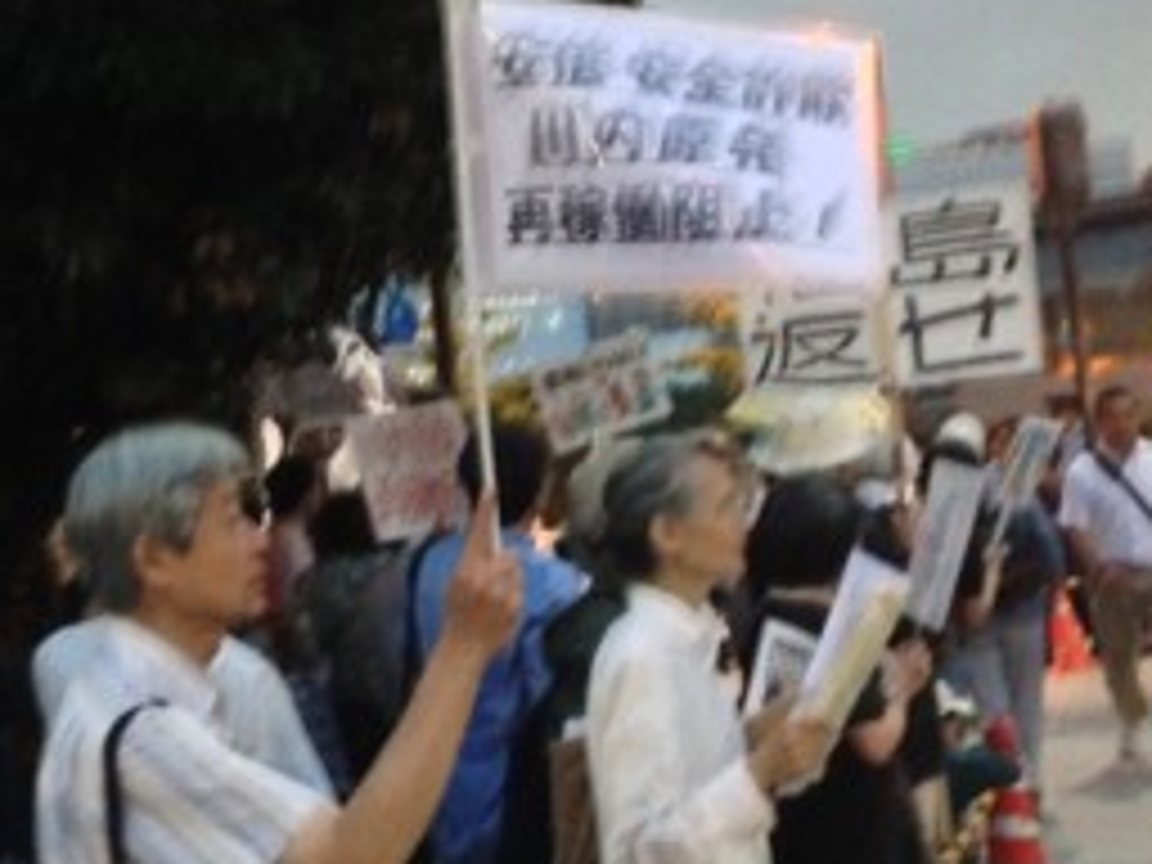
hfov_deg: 33.2
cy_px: 432
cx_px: 576
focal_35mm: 58
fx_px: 1930
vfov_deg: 25.2
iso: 800
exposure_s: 1/15
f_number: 2.4
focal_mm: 4.12
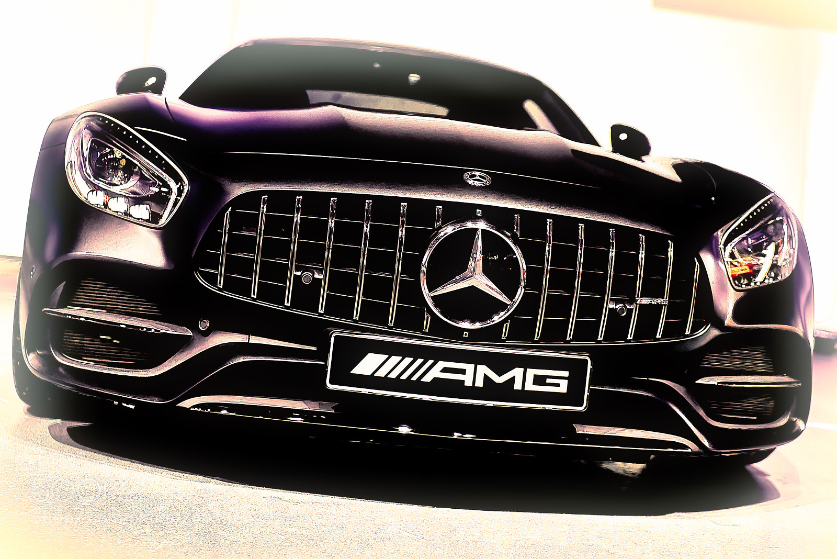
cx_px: 418
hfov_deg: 54.4
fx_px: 814
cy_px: 280
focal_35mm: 35
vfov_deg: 37.9
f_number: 1.6
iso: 400
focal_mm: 35
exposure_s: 1/40
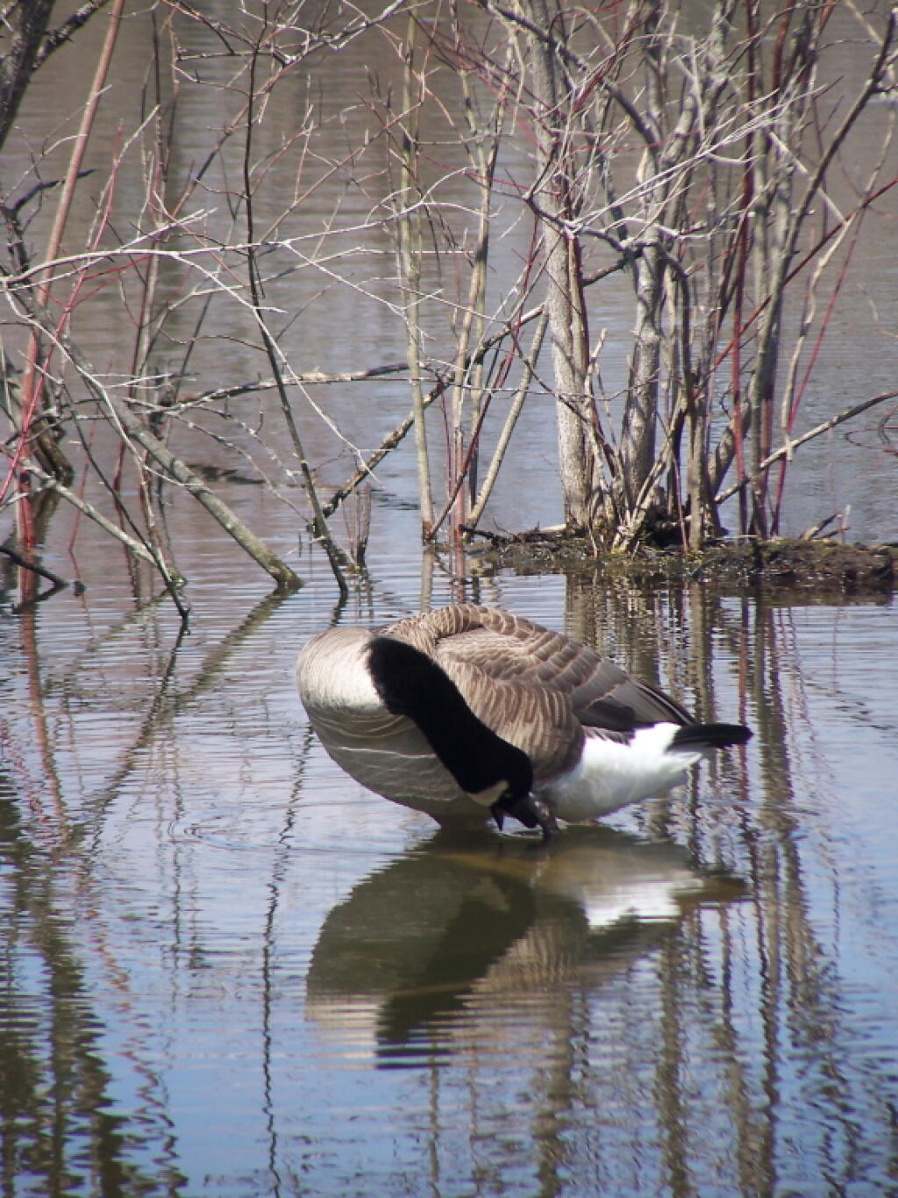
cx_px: 449
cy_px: 599
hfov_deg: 3.9
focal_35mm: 380
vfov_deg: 5.2
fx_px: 13142
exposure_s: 1/640
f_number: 3.7
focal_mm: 63
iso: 80
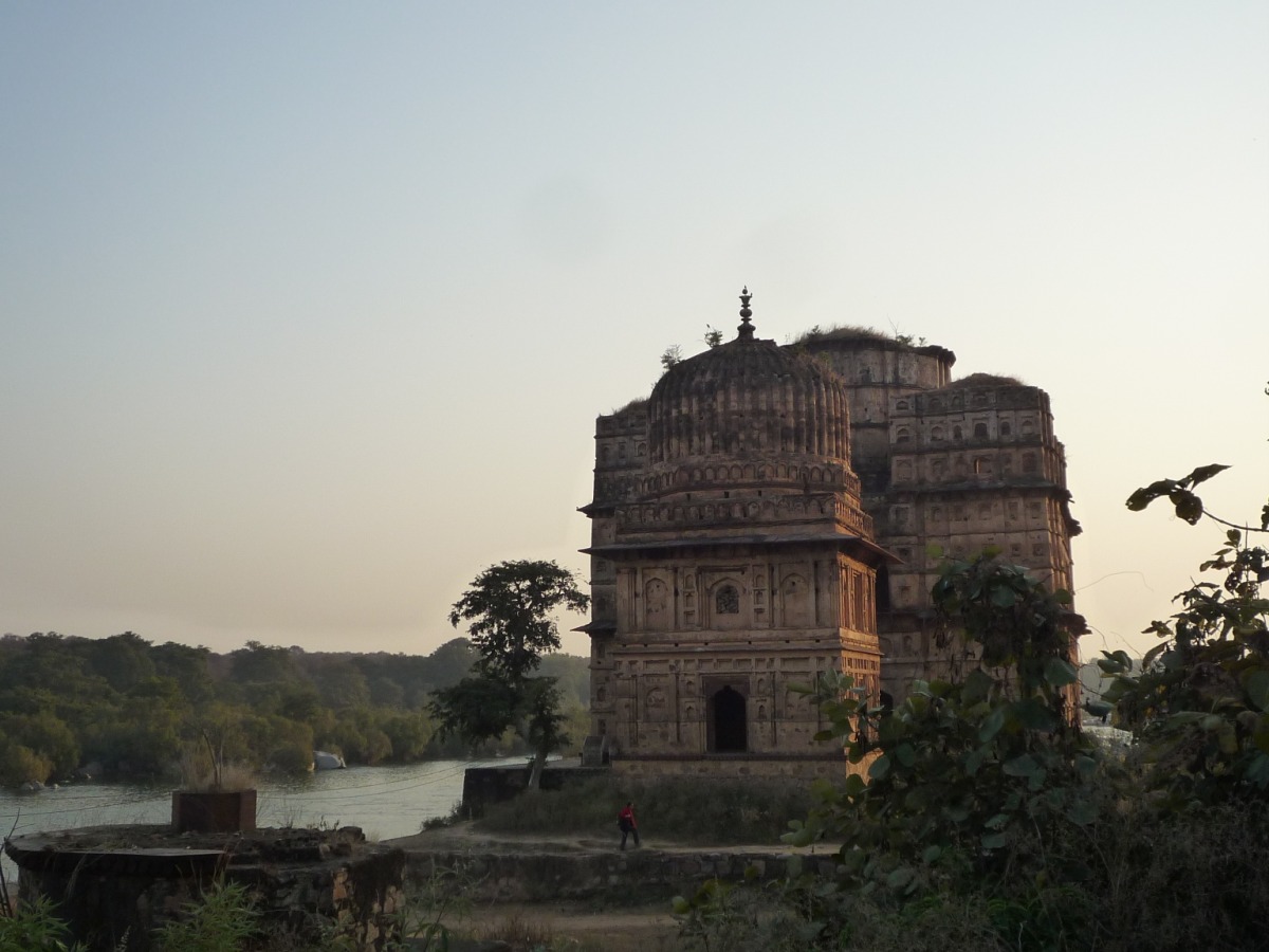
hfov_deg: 43.9
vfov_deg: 33.6
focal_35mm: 43
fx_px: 1576
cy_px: 476
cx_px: 634
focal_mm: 6.3
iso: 160
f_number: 3.8
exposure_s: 1/500
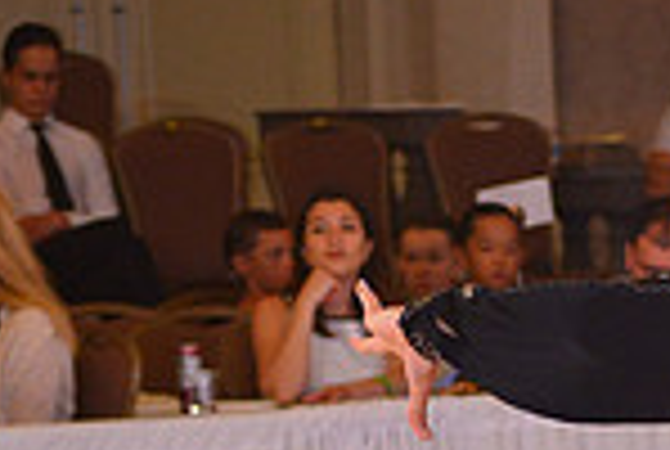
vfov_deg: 3.4
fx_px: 7608
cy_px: 742
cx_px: 812
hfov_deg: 5.0
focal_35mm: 408
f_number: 5.3
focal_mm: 105
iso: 2000
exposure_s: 1/250
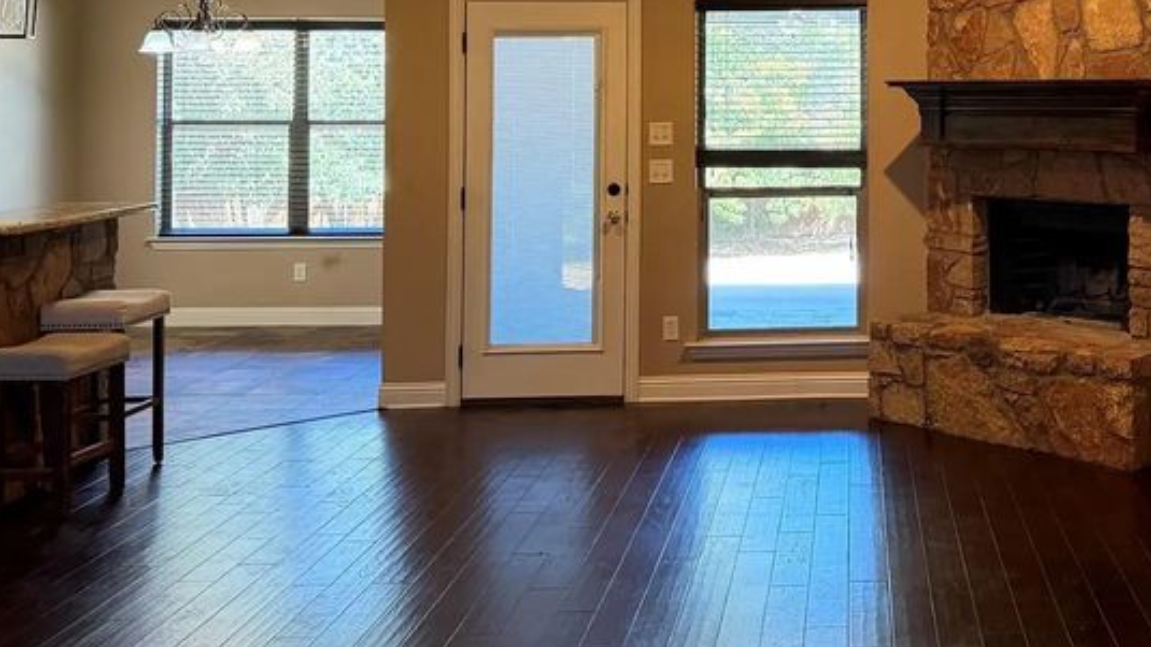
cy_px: 49
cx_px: 936
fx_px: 1526
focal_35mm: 50
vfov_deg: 23.3
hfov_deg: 39.5
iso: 250
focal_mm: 6.76
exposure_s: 1/60
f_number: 1.78
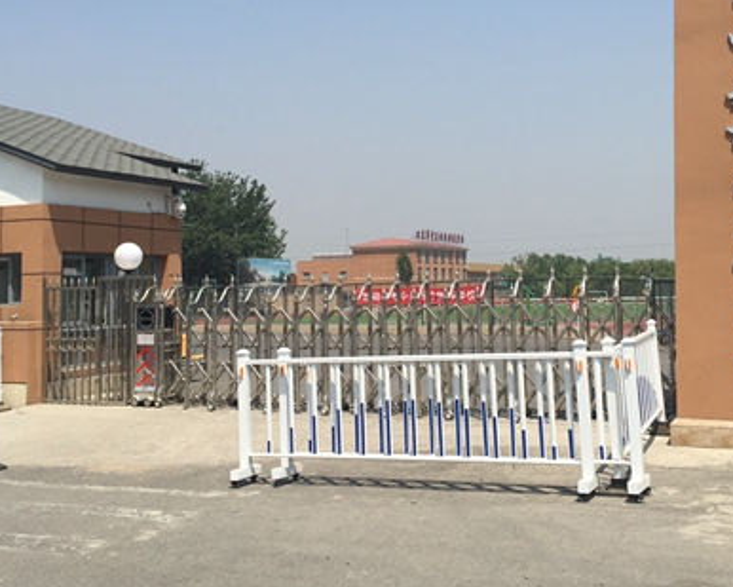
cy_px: 199
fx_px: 955
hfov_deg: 42.0
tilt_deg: +5.2
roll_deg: +0.1
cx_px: 372
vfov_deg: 33.9
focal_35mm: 44
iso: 32
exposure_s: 1/2475
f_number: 2.2
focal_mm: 4.15
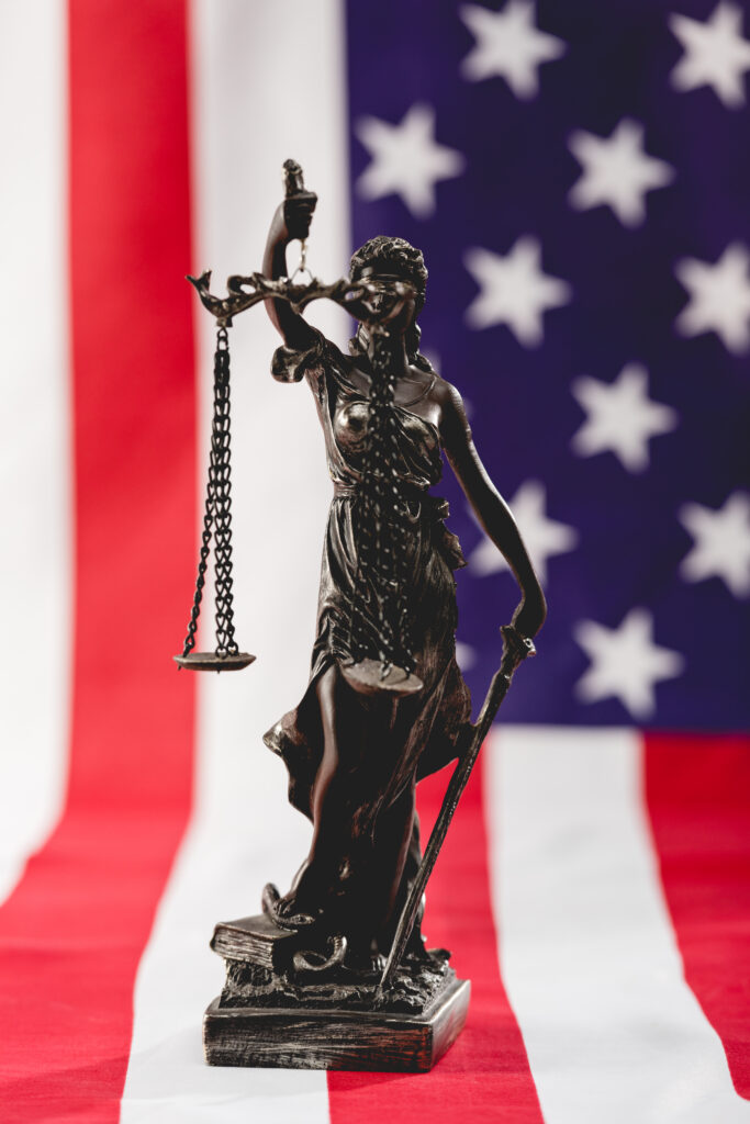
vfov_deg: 12.5
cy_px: 562
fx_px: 5154
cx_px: 375
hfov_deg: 8.3
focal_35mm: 165
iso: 100
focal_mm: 165
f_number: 5
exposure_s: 1/200
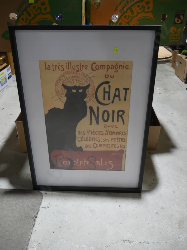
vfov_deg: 60.0
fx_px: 216
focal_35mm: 30
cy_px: 125
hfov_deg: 46.8
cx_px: 94
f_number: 3.6
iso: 320
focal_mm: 15
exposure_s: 1/60
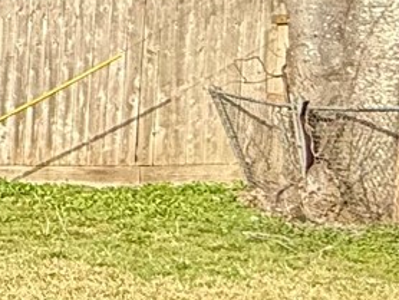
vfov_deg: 14.4
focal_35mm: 103
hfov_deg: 12.1
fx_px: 1188
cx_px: -712
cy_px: 125
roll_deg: +0.4
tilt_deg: -3.3
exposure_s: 1/694
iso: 50
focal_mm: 2.22
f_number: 2.2
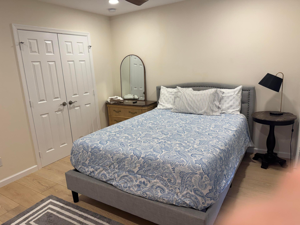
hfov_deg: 71.6
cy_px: 112
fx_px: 208
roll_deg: +3.0
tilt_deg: -13.2
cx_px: 150
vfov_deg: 56.8
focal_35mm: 24
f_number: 1.78
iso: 125
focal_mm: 6.76
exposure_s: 1/120
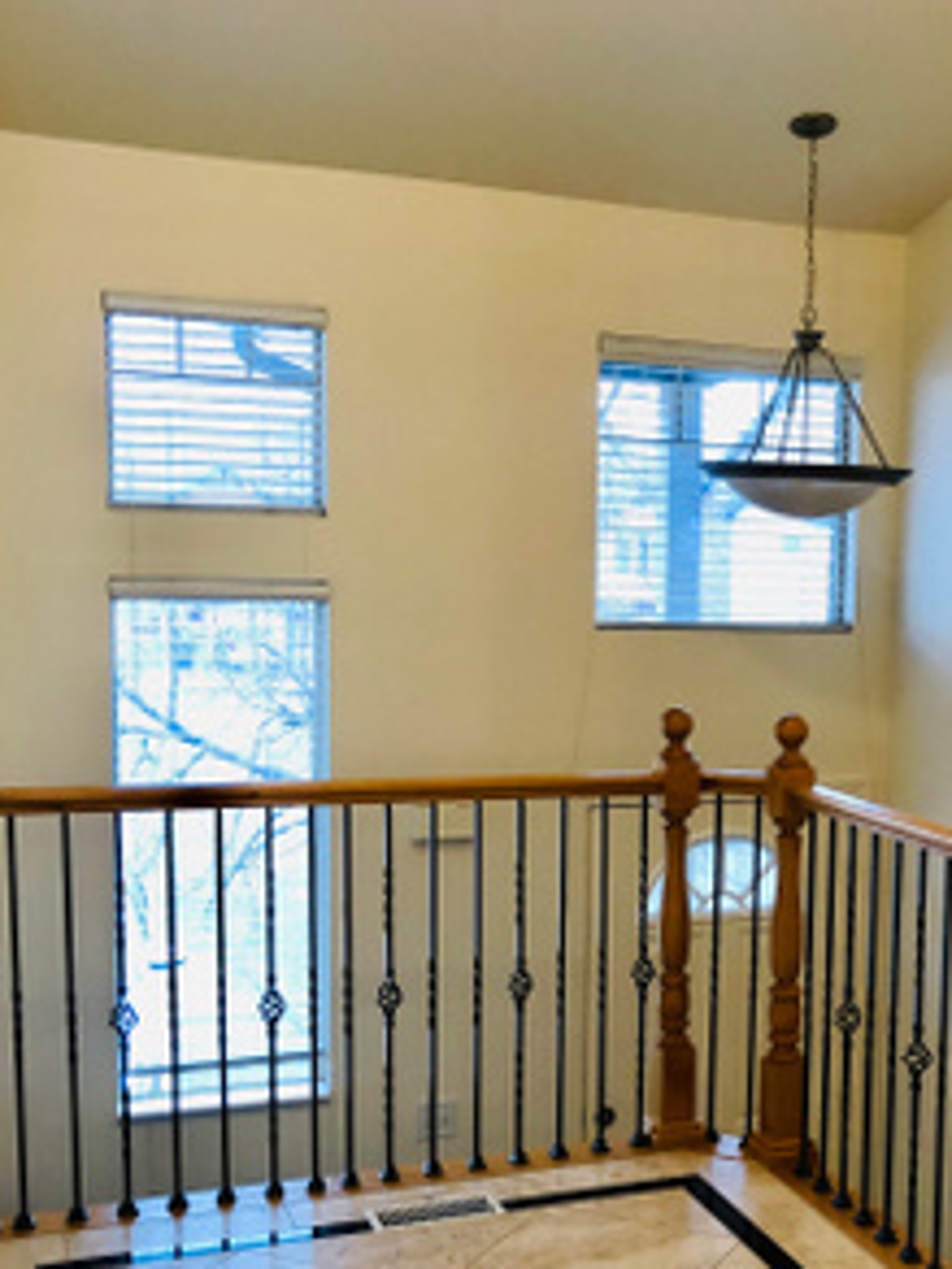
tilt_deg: -6.1
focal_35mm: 46
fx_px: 1687
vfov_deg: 41.1
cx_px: 778
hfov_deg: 30.6
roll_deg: -1.7
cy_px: 761
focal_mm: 4
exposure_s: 1/15
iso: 50
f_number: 1.8
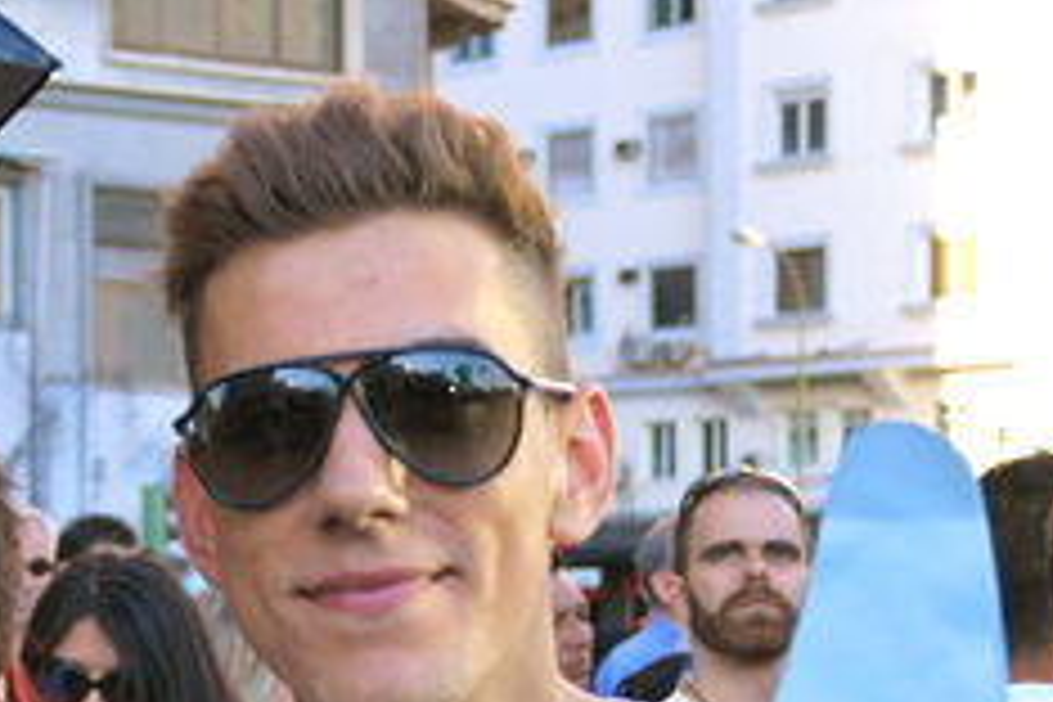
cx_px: 18
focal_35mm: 121
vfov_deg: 11.1
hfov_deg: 16.6
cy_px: 832
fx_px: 3539
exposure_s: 1/160
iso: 200
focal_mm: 30
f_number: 4.5
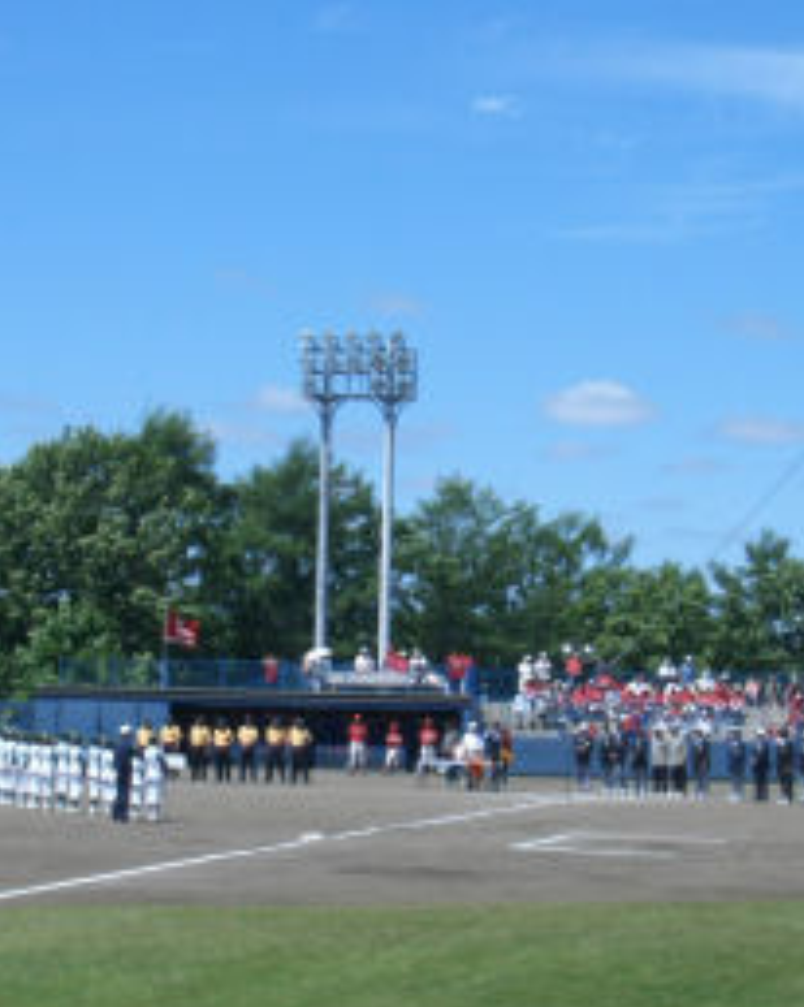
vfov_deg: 19.4
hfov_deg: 15.5
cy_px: 601
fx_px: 2948
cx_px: 302
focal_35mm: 99
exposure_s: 1/400
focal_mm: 10.2
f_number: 5.6
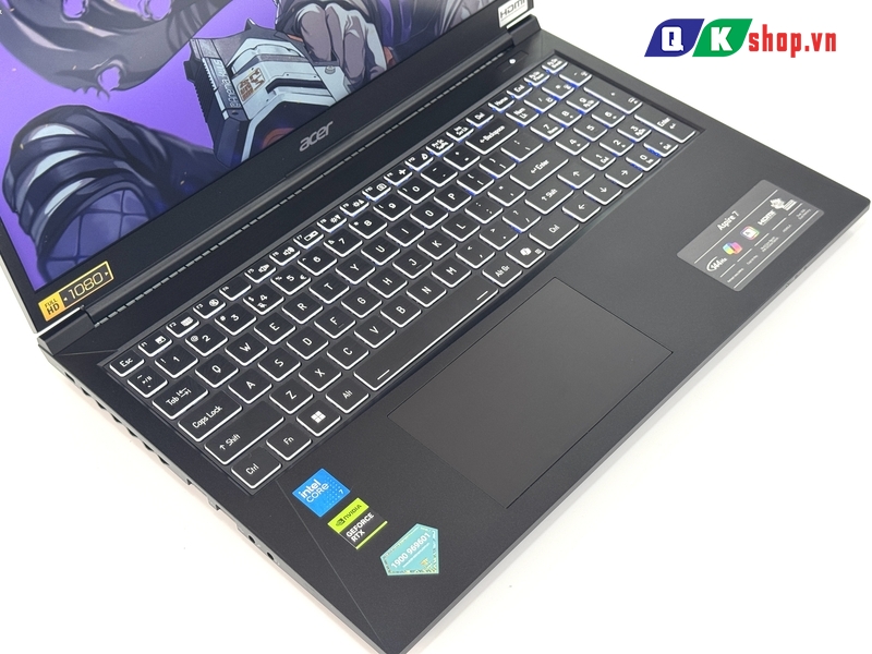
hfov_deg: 39.7
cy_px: 327
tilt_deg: -48.9
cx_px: 436
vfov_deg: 30.3
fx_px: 1209
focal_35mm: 48
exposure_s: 1/82
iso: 100
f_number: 1.78
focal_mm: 6.76
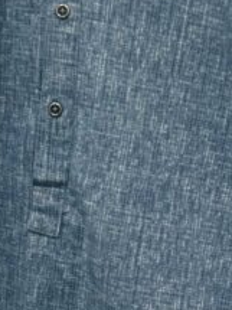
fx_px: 1109
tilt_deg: -14.5
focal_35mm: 124
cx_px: 85
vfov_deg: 15.9
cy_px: 212
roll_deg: -3.8
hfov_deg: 11.9
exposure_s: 1/50
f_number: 1.5
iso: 200
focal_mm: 5.7
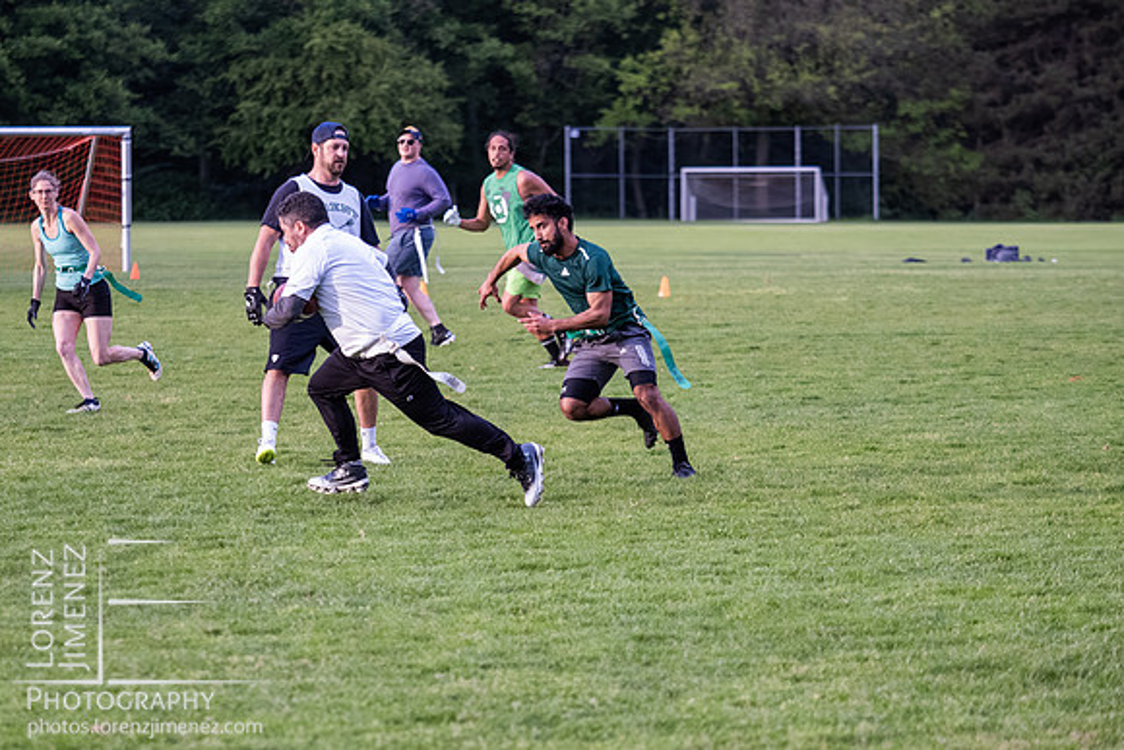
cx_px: 562
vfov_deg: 7.3
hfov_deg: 11.0
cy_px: 422
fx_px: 5846
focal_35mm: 187
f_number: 2.8
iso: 2000
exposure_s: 1/1250
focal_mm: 90
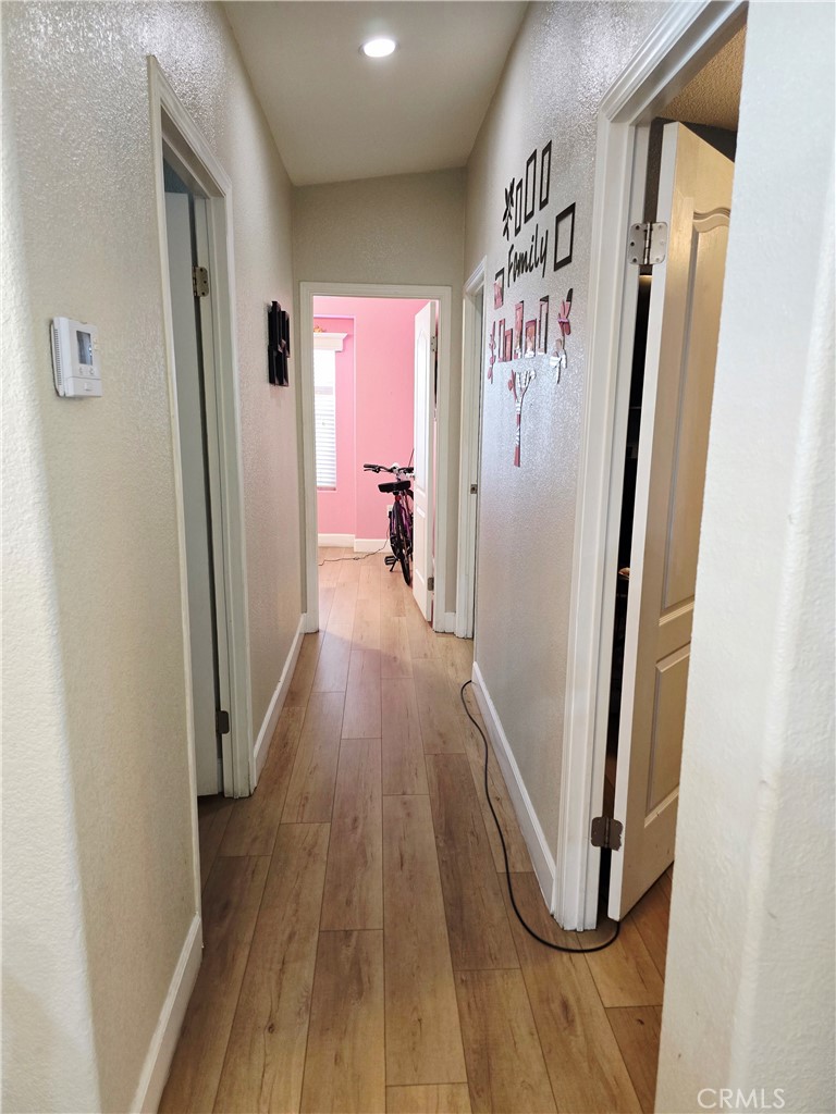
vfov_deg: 73.9
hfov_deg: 58.9
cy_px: 557
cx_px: 418
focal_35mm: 23
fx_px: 741
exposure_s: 1/60.2
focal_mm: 6.3
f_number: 1.7
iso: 500
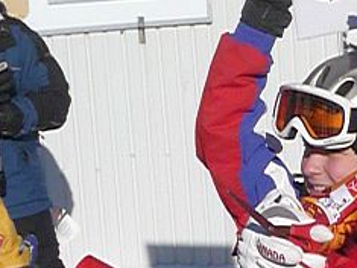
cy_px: 164
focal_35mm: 153
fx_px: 1577
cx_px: 460
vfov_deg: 9.7
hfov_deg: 12.5
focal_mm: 7.6
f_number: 10
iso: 500
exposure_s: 1/2000
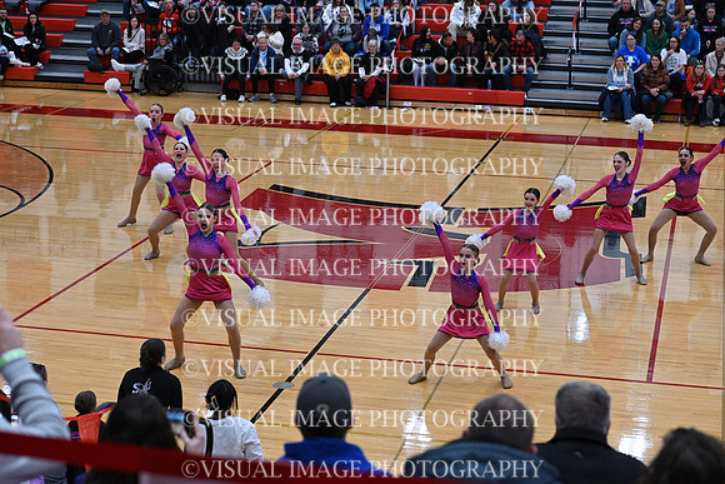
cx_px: 362
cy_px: 242
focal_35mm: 74
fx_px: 1491
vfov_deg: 18.4
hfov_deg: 27.3
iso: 4000
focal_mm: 74
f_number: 4
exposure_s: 1/400
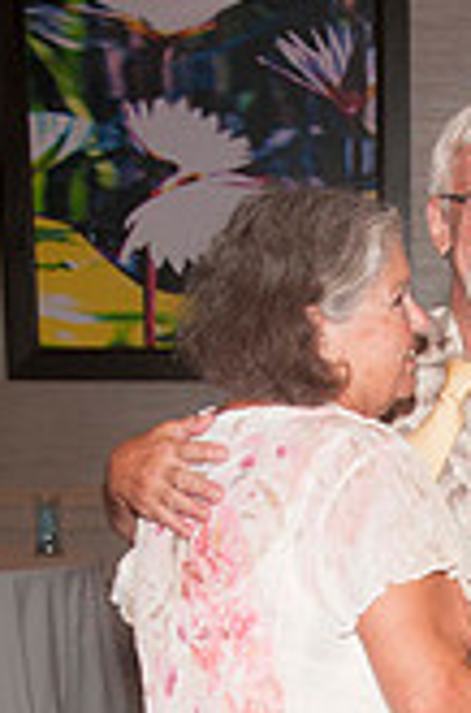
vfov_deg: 15.7
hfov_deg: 10.6
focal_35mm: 127
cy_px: 799
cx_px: 516
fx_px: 2508
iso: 400
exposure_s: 1/60
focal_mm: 31
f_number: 5.6
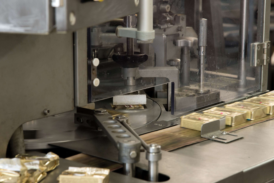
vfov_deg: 11.4
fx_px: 914
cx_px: 137
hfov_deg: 17.1
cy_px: 92
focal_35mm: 120
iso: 500
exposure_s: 1/8
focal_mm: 120
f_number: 10
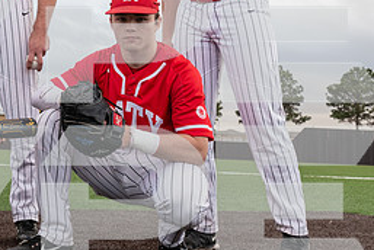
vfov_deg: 17.1
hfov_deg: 24.7
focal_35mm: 79
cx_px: 17
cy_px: 27
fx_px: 822
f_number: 7.1
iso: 400
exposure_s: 1/160
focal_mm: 35
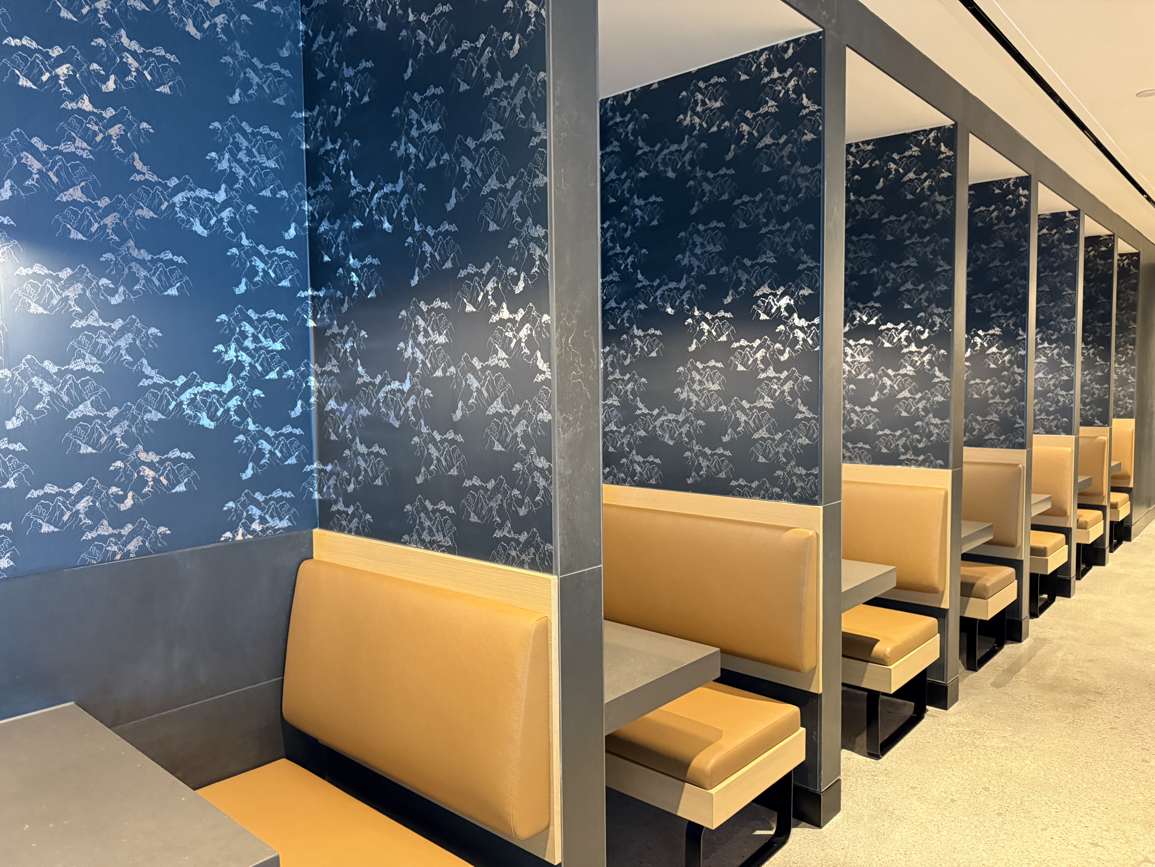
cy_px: 434
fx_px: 801
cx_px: 578
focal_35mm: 24
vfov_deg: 56.8
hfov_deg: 71.6
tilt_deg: -3.5
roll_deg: +1.0
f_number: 1.78
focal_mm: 6.76
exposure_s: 1/50
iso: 800
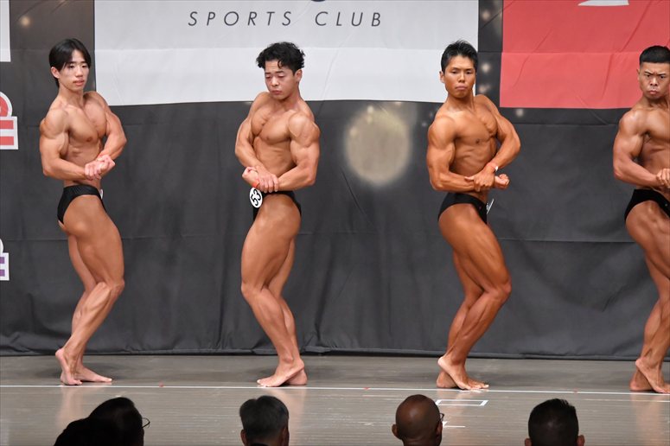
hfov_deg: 10.2
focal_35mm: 202
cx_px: 335
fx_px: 3758
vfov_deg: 6.8
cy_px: 223
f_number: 5.6
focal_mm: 135
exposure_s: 1/400
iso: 6400
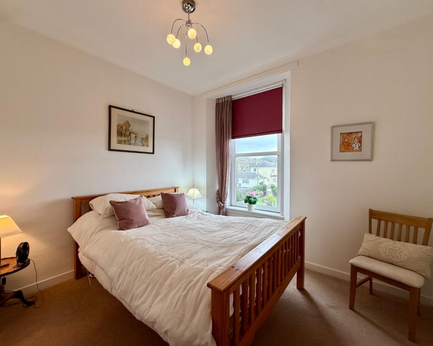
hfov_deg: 96.7
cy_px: 173
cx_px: 204
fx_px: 192
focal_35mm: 15
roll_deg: -0.3
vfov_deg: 84.0
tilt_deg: -0.7
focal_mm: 2.22
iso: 100
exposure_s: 1/100
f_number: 2.2
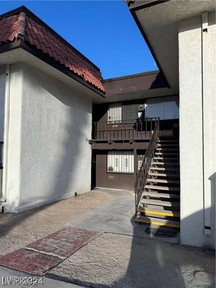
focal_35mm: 24
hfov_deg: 56.8
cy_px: 144
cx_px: 108
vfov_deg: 71.6
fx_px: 200
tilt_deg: +3.2
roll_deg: -1.0
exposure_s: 1/4049
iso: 80
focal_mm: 6.76
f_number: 1.78
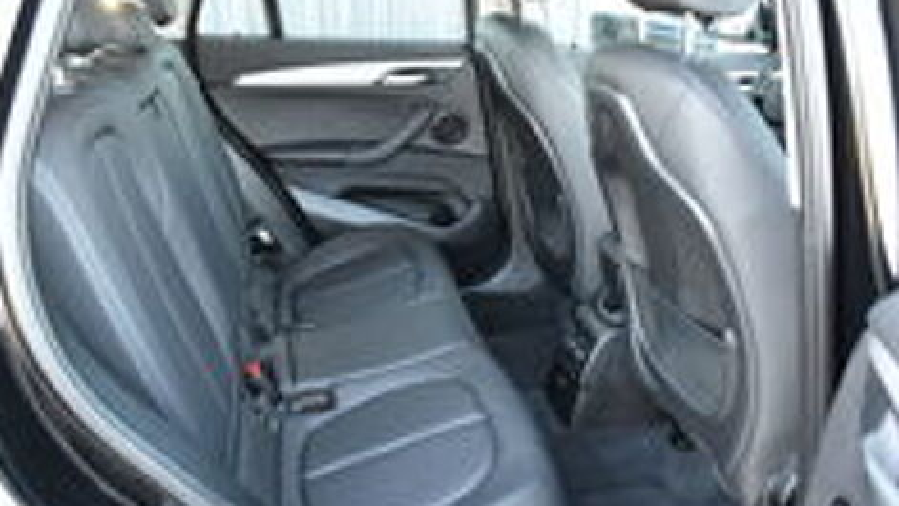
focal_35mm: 32
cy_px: 280
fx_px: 763
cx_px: 443
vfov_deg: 36.6
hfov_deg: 61.0
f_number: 3.5
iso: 1600
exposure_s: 1/60
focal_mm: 20
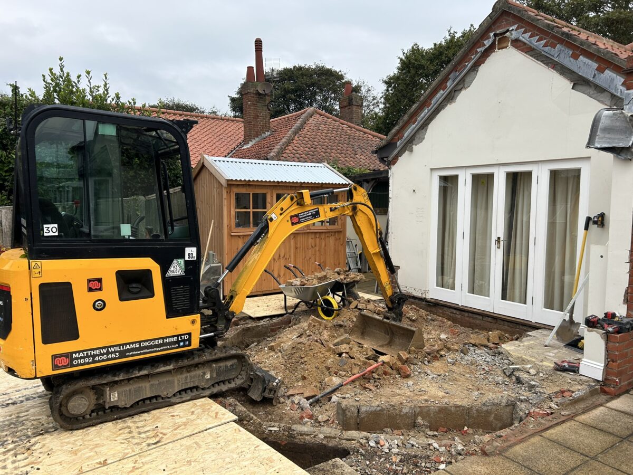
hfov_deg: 67.3
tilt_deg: -5.1
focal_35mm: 26
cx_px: 316
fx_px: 475
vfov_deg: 53.1
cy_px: 238
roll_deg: -0.3
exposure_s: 1/692
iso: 50
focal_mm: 5.7
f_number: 1.5
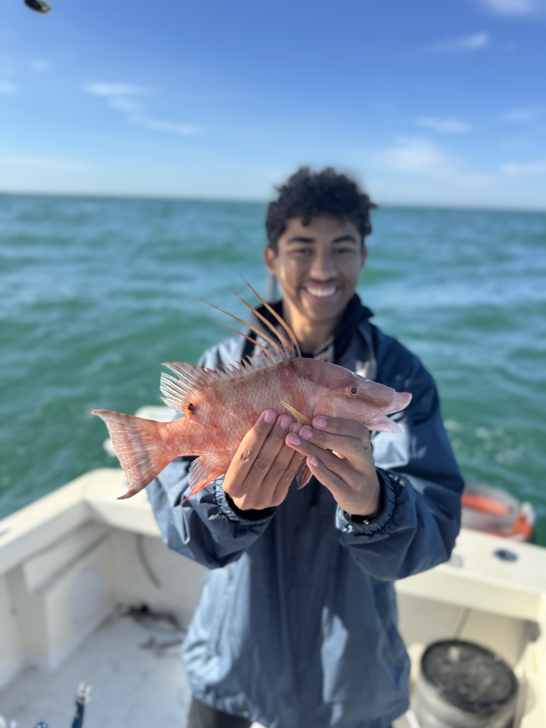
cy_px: 377
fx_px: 526
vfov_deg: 69.4
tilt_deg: -19.0
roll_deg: -3.2
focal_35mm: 25
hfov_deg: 54.9
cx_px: 284
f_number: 1.78
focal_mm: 6.76
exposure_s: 1/1869
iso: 80
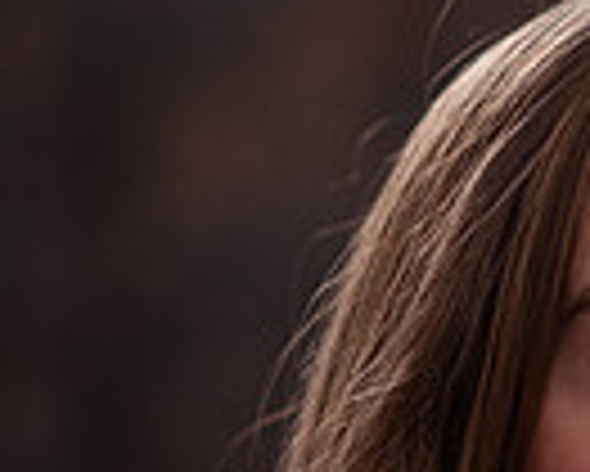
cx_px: 1236
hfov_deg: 3.8
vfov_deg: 3.1
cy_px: 529
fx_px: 8860
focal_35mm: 507
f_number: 2
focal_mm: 105
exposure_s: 1/320
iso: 200
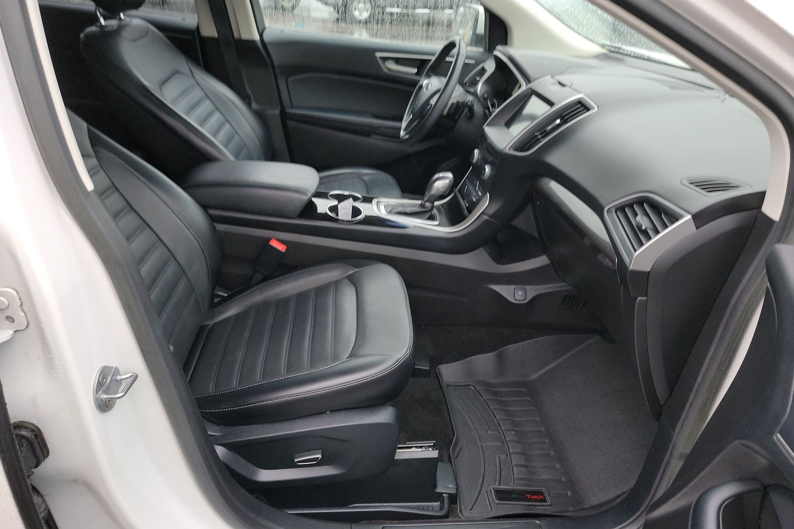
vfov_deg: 51.3
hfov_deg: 71.5
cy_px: 259
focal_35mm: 25
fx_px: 551
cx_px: 397
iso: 309
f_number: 1.8
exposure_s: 1/59
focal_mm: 6.7
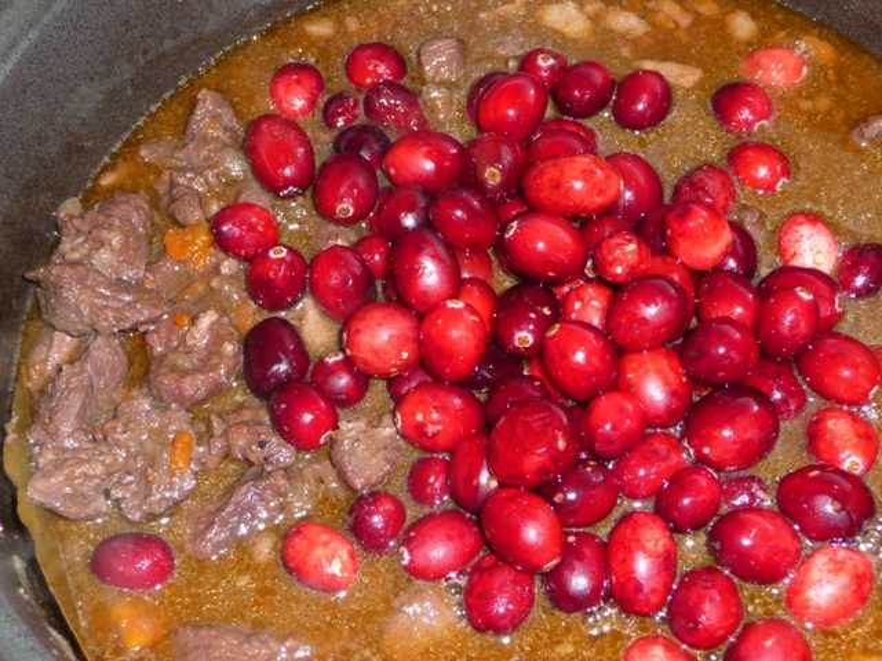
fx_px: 1962
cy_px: 330
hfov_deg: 25.3
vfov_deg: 19.1
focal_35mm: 77
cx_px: 441
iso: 125
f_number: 4.6
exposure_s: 1/40
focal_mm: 13.1
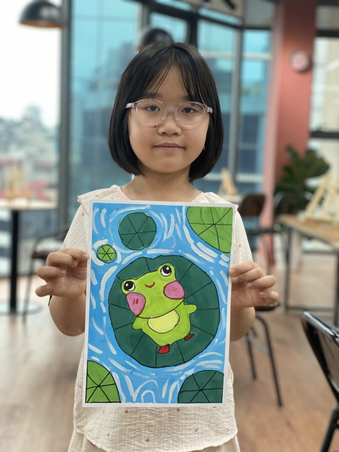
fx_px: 679
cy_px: 226
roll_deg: -3.0
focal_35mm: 52
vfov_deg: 36.8
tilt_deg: -6.2
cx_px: 170
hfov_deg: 28.0
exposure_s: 1/122
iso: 200
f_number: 2
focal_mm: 6
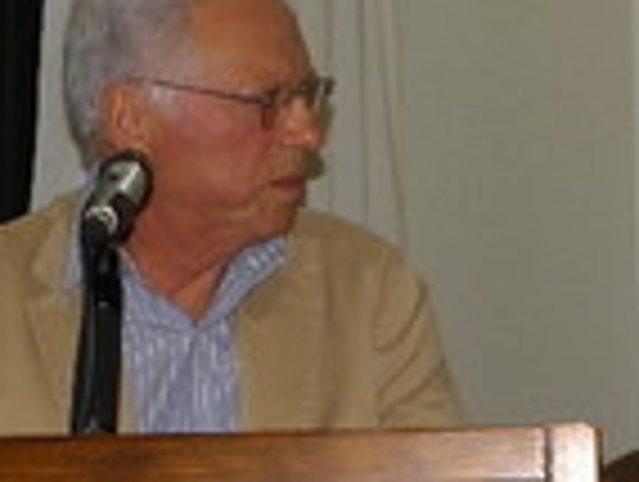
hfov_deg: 13.7
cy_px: 336
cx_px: 382
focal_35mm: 144
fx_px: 2663
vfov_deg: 10.3
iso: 125
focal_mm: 7.5
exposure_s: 1/100
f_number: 3.8
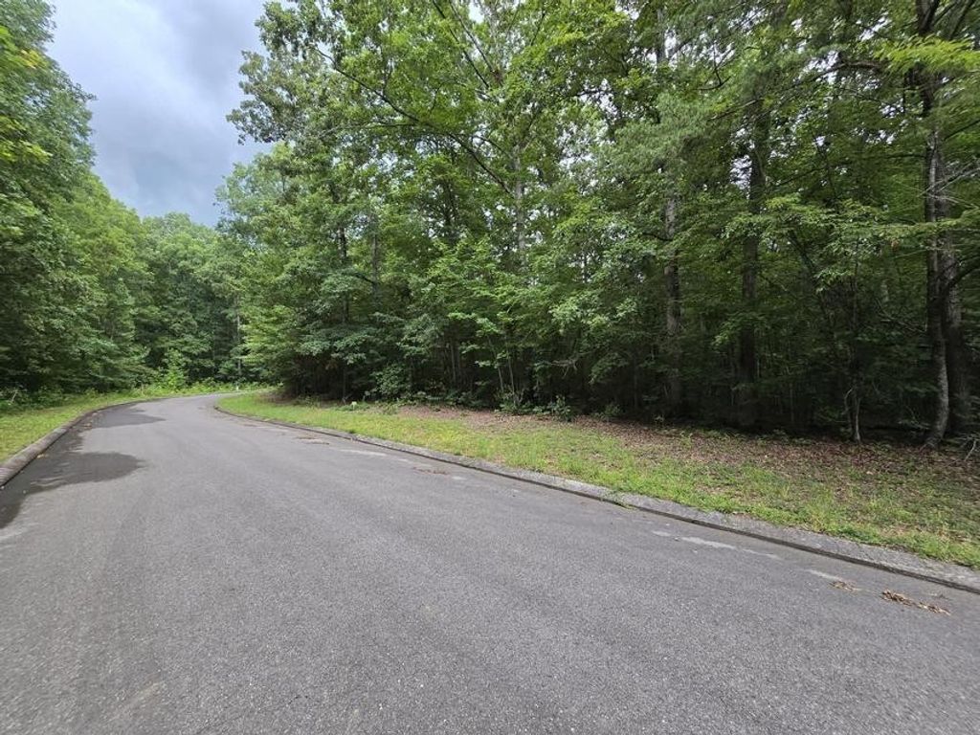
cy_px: 368
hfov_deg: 106.2
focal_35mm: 13
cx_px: 490
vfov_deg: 89.9
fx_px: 368
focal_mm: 2.2
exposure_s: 1/120
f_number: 2.2
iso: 64
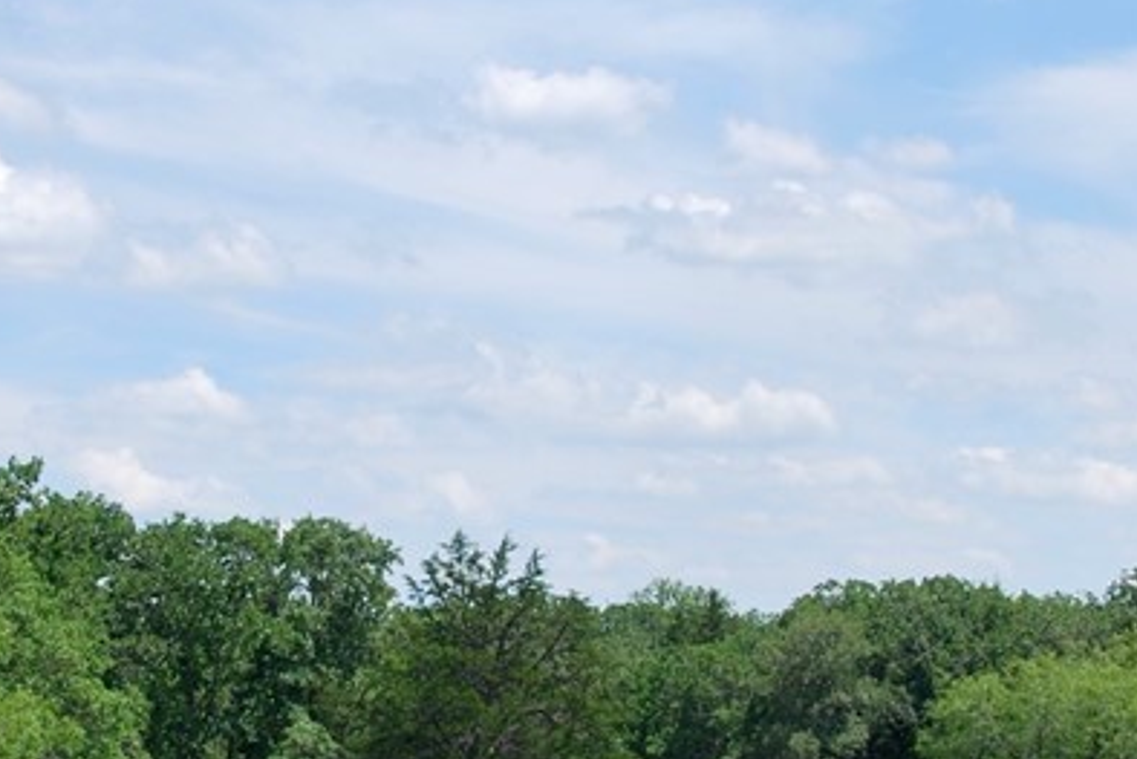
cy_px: 476
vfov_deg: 10.4
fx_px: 4170
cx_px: 455
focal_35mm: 132
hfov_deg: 15.5
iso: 100
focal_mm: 32
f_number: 8
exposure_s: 1/250
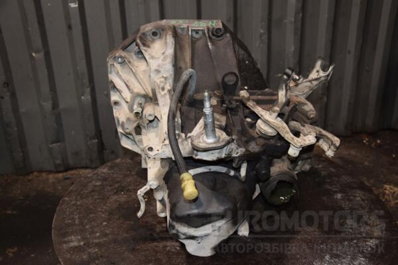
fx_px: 415
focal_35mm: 38
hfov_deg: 51.3
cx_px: 199
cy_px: 132
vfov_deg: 35.5
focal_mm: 25
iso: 800
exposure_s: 1/60
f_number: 5
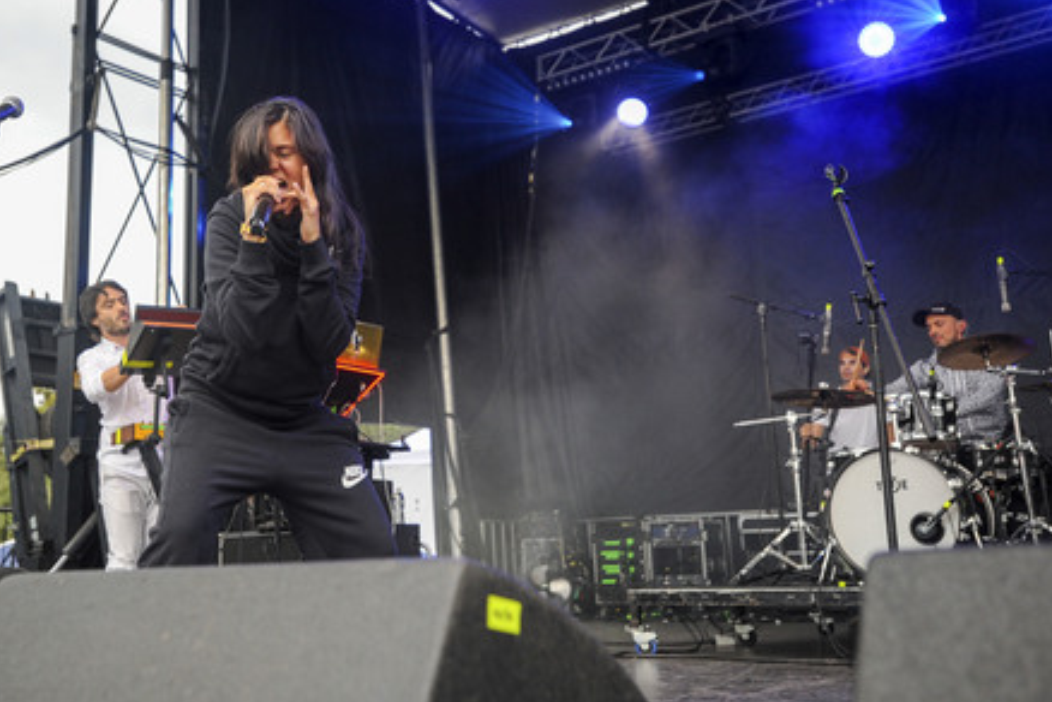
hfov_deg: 53.1
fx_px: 1052
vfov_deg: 36.9
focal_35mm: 36
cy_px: 351
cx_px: 521
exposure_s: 1/800
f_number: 3.2
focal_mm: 35
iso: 1250
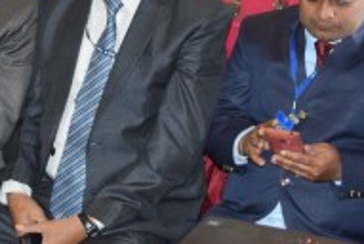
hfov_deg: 15.8
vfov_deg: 10.3
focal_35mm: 130
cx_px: 202
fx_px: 1315
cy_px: -109
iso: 900
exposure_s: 1/60
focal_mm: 23
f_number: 3.8
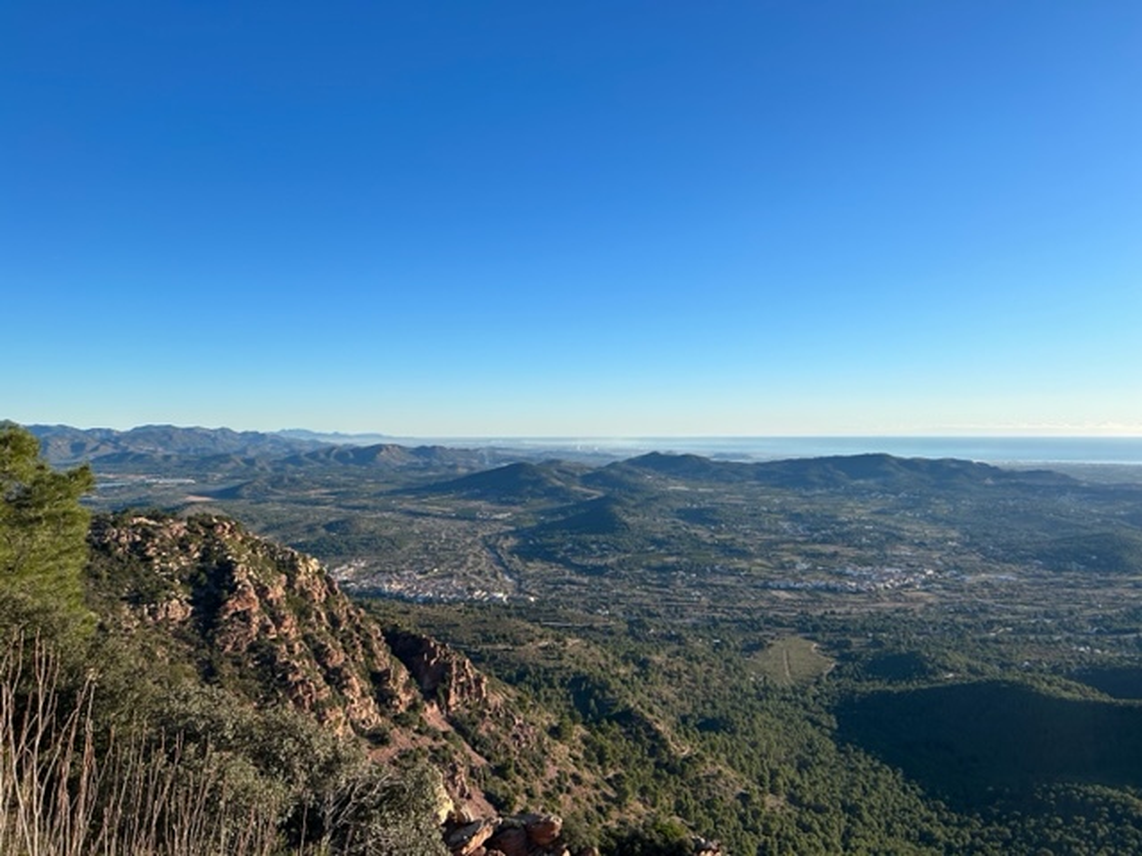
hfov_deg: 67.3
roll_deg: +0.5
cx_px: 571
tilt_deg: -0.7
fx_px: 858
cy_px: 428
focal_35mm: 26
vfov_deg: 53.1
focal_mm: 5.7
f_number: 1.5
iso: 50
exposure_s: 1/3460
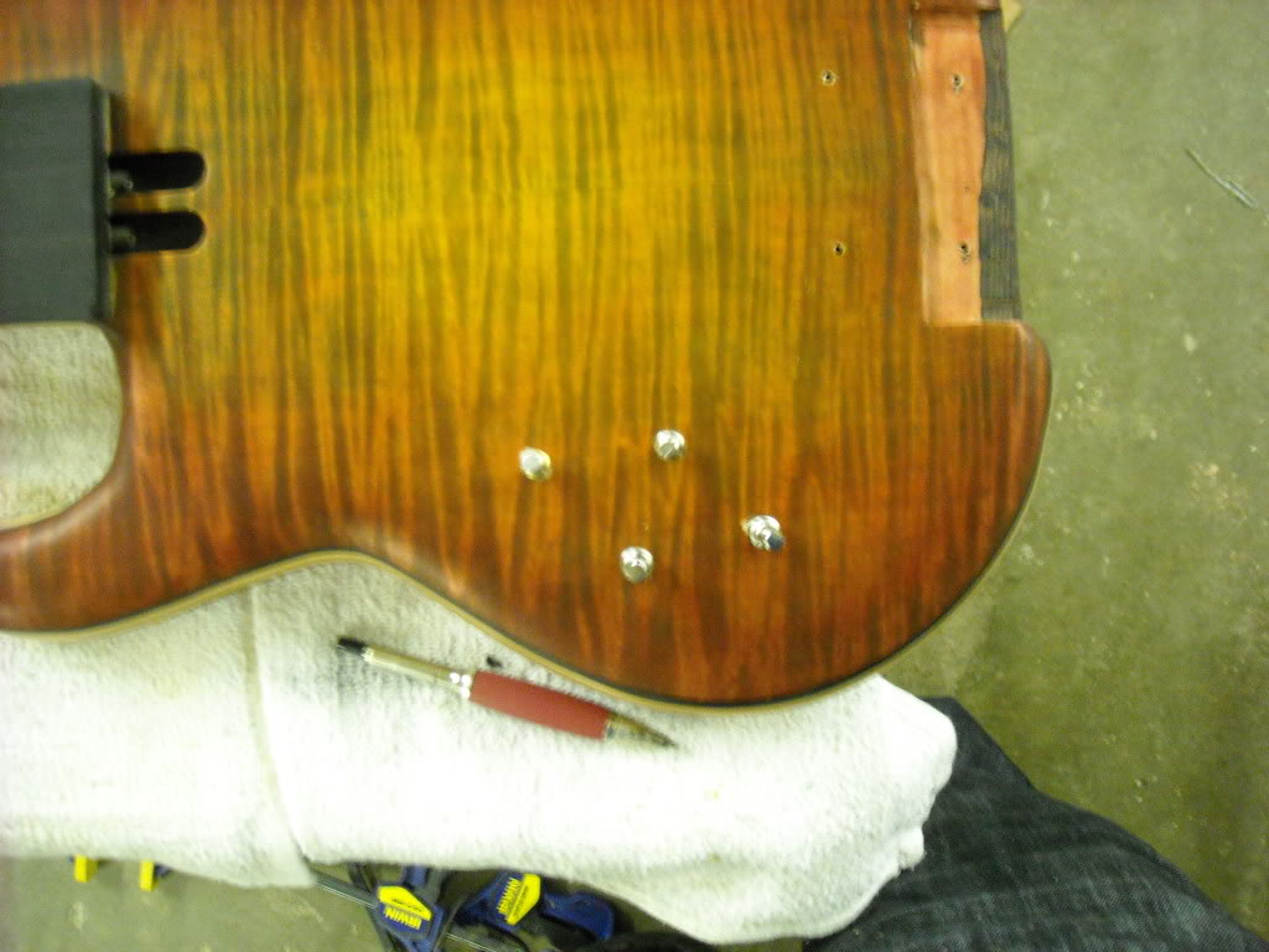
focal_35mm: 35
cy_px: 476
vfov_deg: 40.7
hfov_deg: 52.6
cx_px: 634
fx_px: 1283
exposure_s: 1/8
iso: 475
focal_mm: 5.7
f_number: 2.8
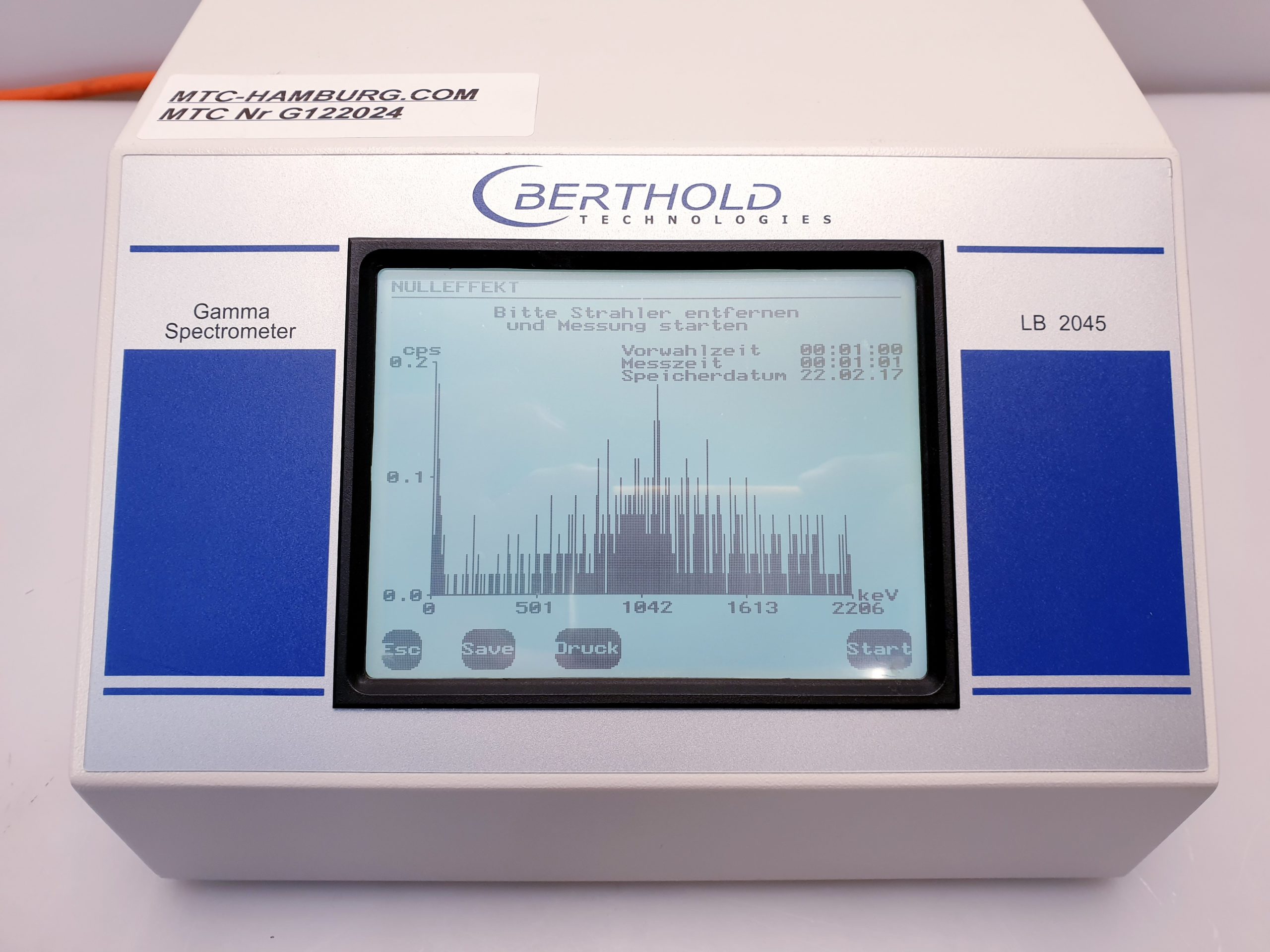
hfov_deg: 67.3
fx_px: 954
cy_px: 476
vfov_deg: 53.1
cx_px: 635
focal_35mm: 26
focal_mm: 4.3
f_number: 2.4
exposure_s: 1/100
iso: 80
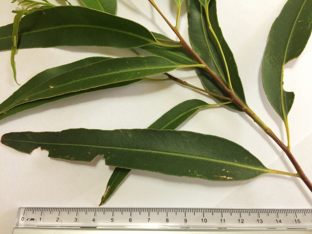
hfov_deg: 61.7
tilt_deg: -78.8
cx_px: 156
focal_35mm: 29
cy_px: 117
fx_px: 261
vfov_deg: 48.2
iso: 50
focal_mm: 4.15
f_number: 2.2
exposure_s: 1/50
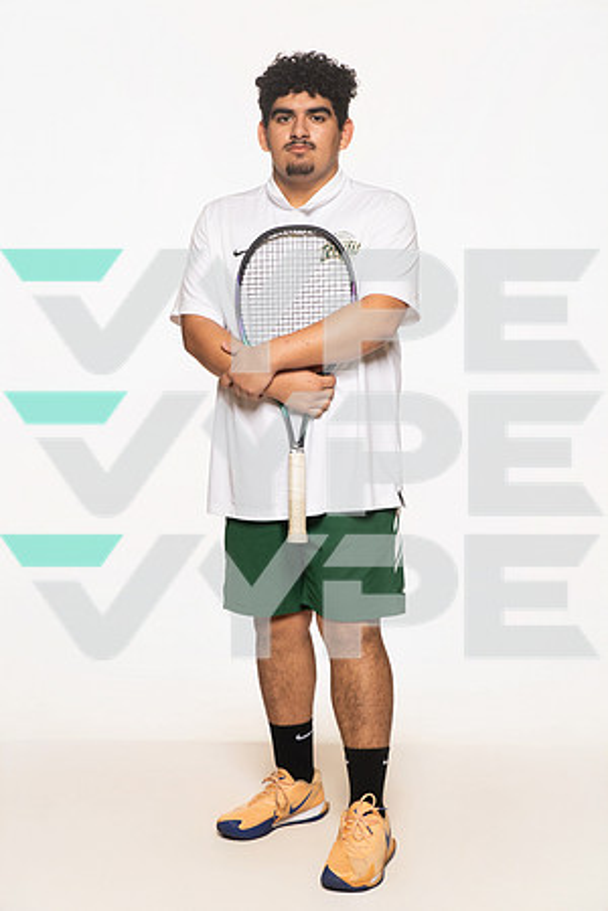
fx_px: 1469
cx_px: 304
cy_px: 456
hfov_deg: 23.4
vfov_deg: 34.5
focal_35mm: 58
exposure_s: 1/320
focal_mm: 58
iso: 800
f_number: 7.1
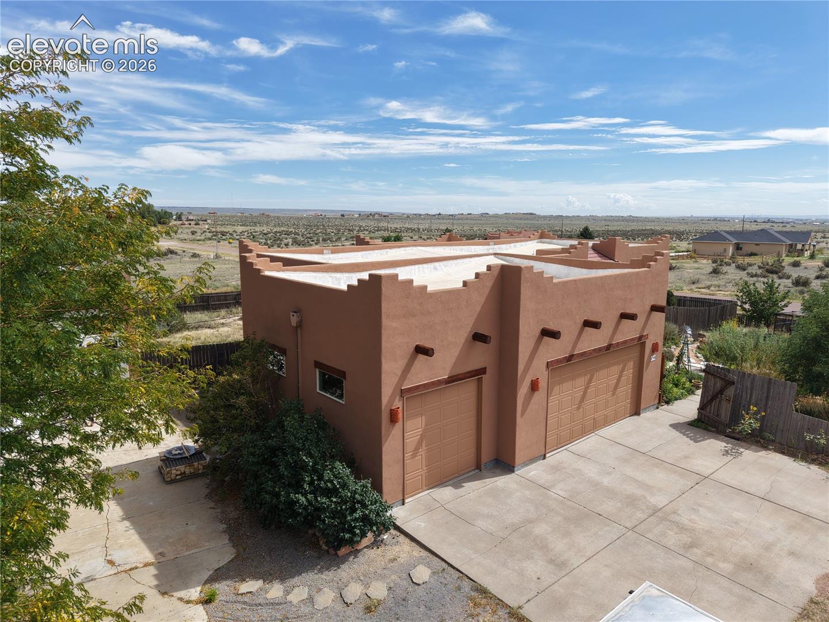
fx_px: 575
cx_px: 414
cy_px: 311
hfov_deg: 71.6
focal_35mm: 24
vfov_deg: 56.8
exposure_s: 1/4000
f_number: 1.8
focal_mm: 8.67
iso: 160
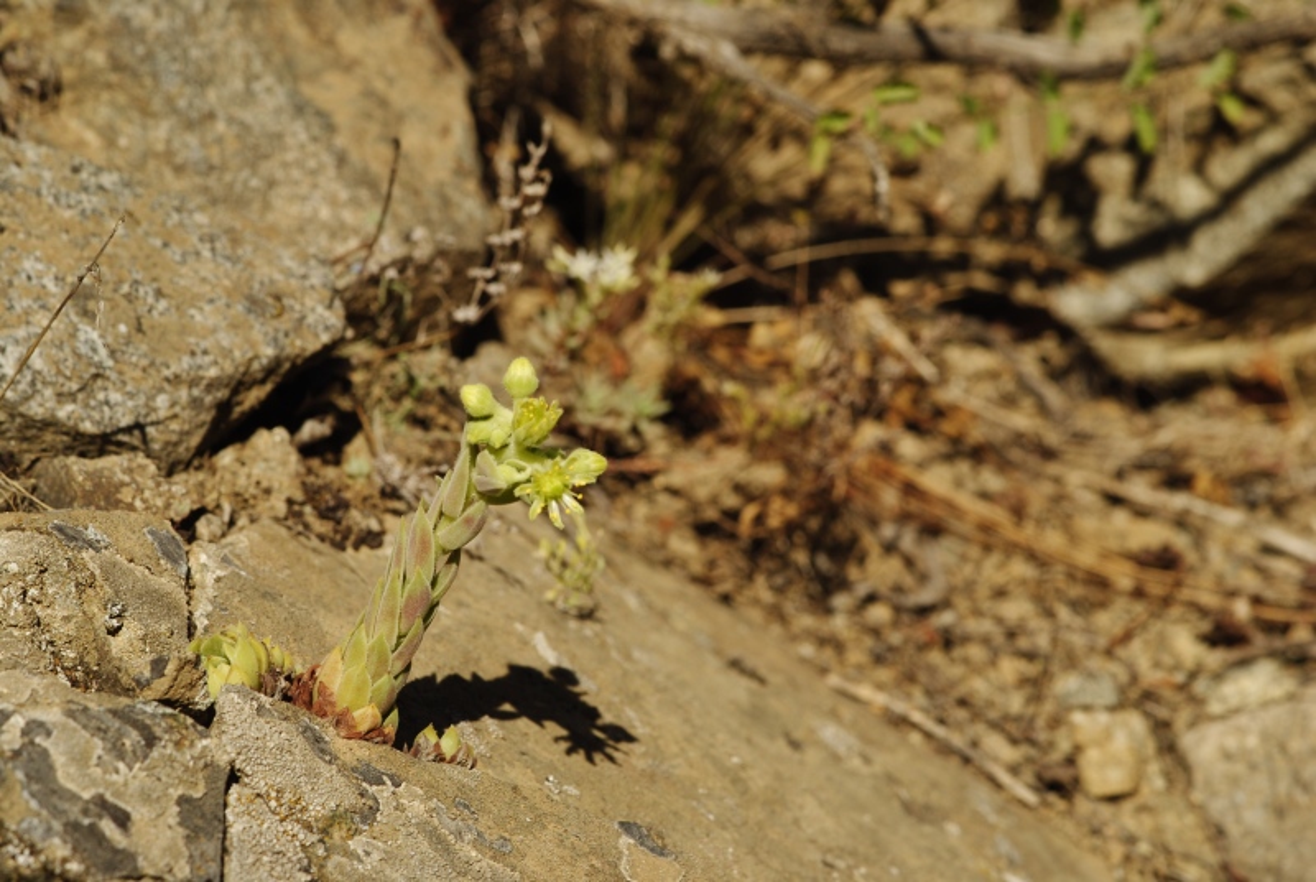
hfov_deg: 16.0
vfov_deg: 10.8
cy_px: 441
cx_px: 658
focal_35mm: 128
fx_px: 4668
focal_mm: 85
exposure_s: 1/250
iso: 100
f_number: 9
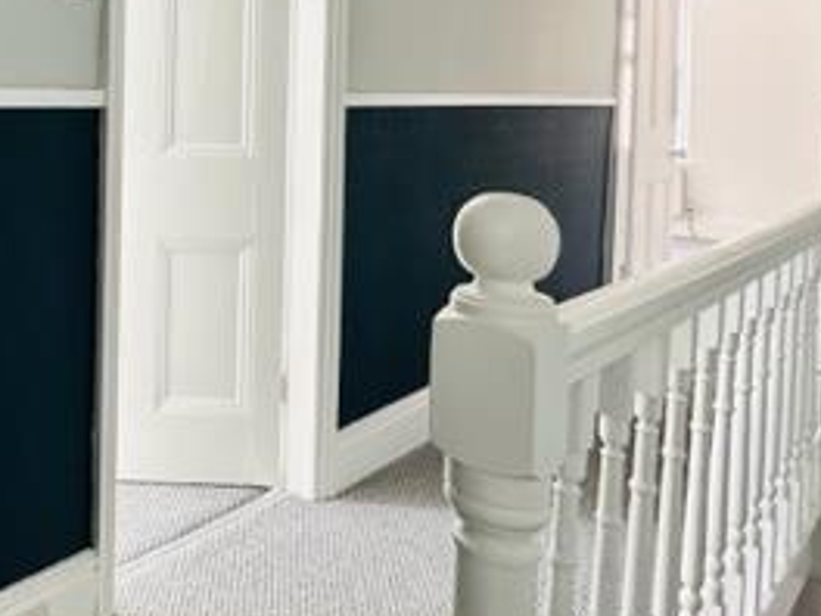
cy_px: 109
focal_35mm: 34
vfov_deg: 39.8
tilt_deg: -1.9
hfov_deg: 45.2
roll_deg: -0.9
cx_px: -9
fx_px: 806
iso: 200
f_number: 2.2
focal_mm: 2.22
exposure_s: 1/99
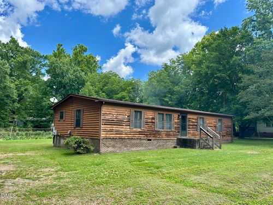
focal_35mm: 24
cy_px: 102
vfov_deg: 56.8
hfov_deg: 71.6
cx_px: 136
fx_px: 189
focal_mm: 6.86
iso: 80
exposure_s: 1/1845
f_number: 1.78
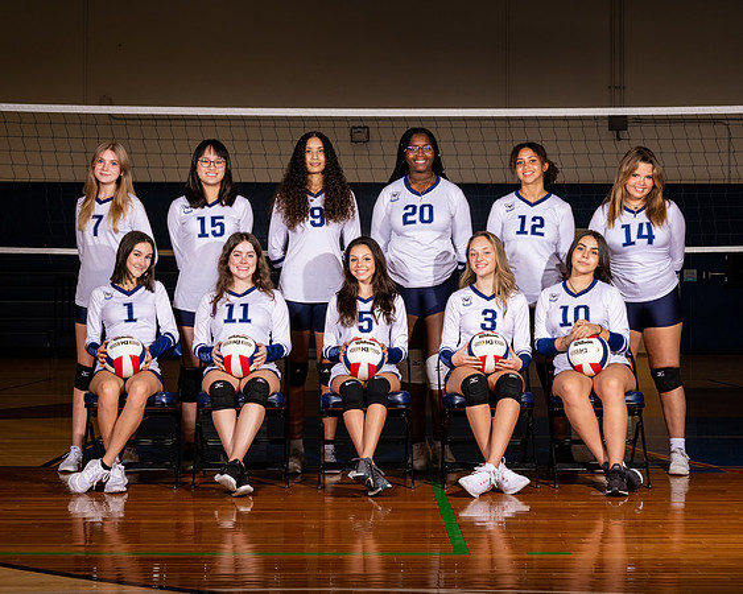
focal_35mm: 64
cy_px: 278
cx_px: 385
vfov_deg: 23.8
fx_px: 1408
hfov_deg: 29.6
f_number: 8
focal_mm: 51
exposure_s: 1/125
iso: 250
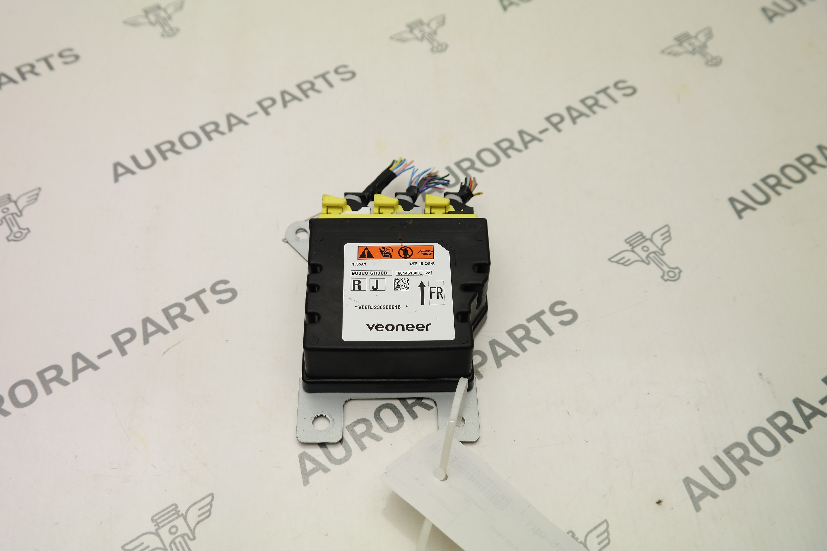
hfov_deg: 53.1
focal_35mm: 36
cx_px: 414
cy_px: 276
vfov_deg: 36.9
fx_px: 827
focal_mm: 24
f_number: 4
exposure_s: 1/100
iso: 100
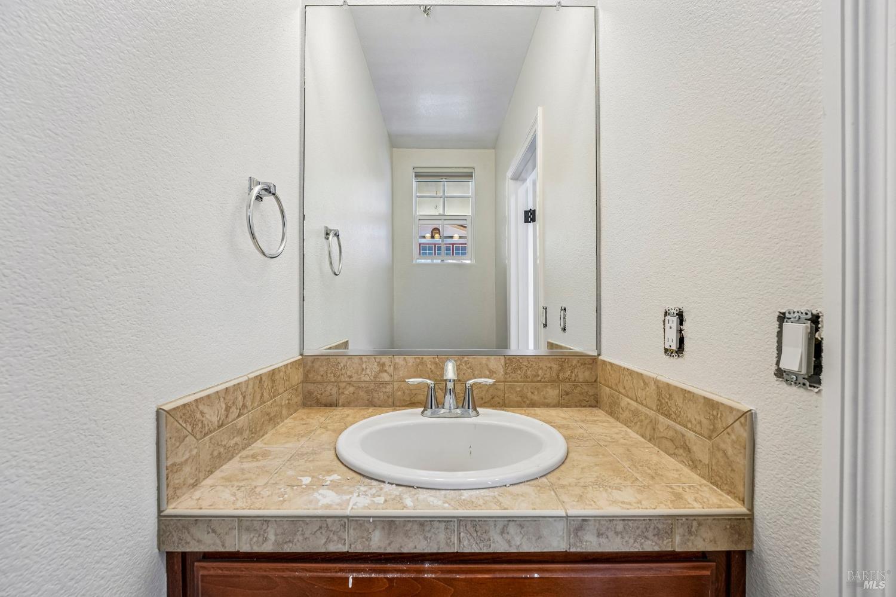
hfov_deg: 104.3
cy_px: 298
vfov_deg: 81.2
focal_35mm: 14
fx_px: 348
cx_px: 448
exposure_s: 1/60
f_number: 8
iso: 400
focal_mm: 14
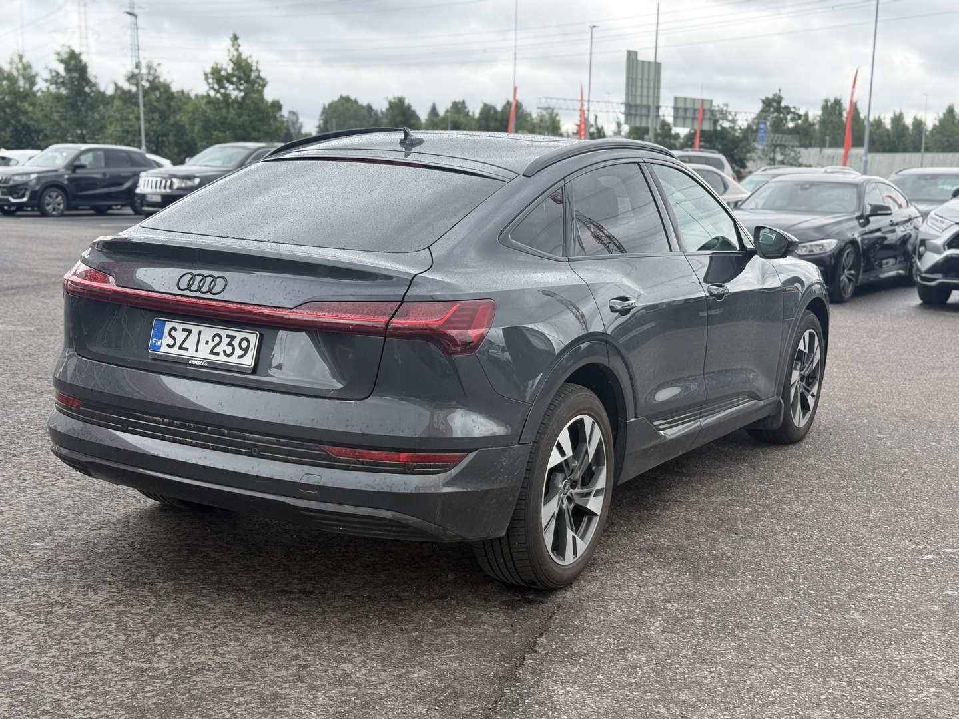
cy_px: 360
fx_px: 1330
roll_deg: -0.1
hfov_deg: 39.7
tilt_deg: -8.1
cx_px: 480
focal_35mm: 48
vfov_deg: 30.3
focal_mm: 6.76
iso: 80
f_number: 1.78
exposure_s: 1/1000
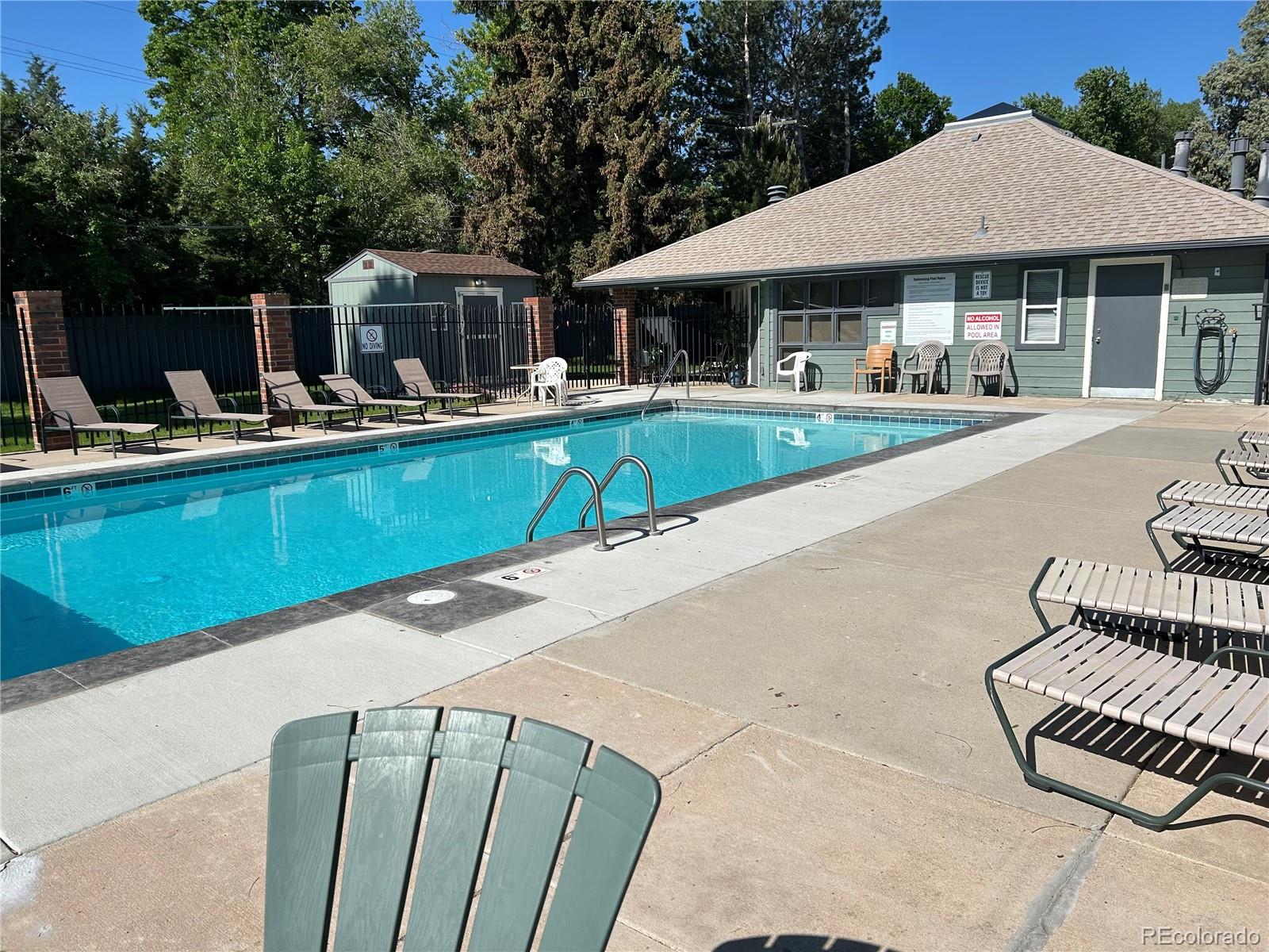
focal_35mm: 26
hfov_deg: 67.3
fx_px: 953
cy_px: 476
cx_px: 634
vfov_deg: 53.1
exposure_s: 1/6211
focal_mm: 5.7
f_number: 1.5
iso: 50
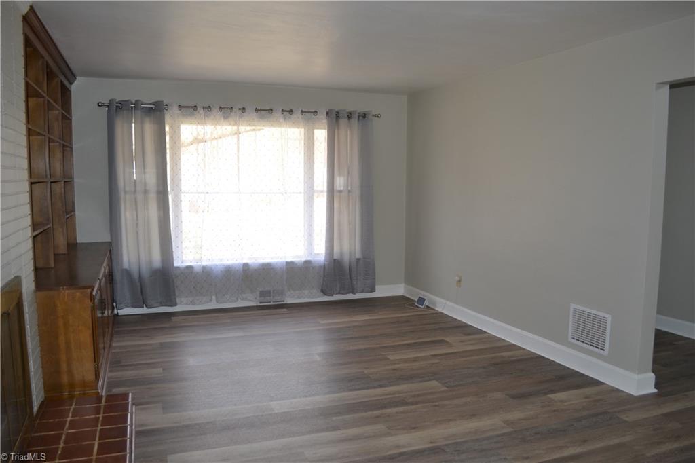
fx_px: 521
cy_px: 232
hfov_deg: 67.4
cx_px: 348
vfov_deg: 47.9
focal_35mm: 27
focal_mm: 18
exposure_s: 1/125
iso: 220
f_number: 4
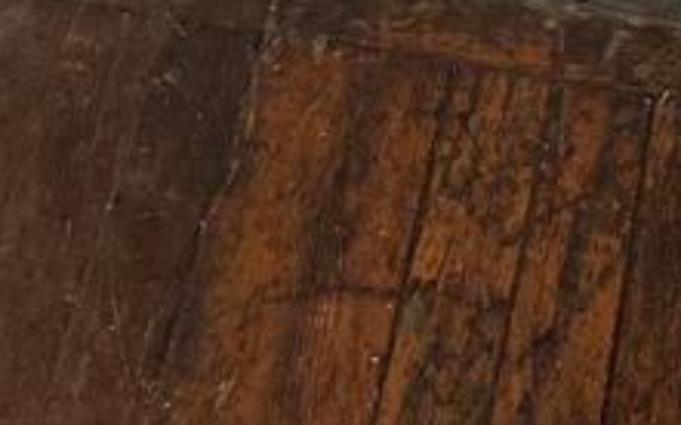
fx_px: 2189
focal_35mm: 118
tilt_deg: -45.6
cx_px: 490
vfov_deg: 9.9
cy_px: -554
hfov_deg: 17.6
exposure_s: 1/116
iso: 250
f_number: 1.78
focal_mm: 6.86
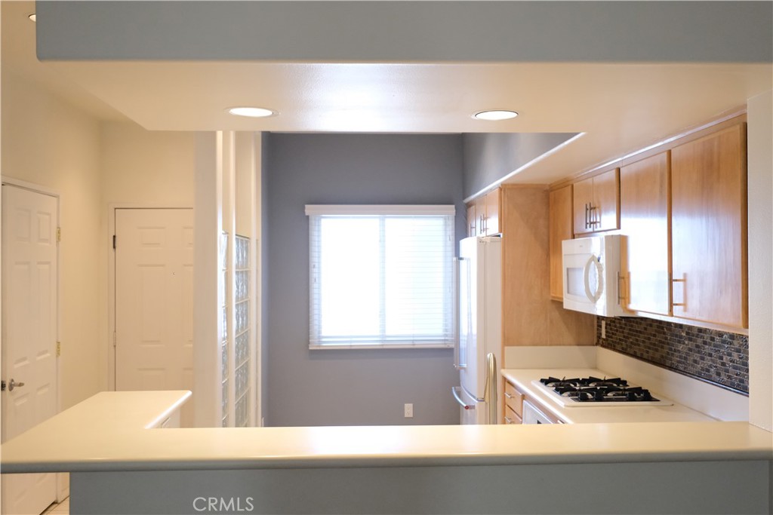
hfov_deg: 55.8
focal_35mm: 34
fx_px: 730
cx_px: 386
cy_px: 258
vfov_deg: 38.9
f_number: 4
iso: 3200
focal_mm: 22.9
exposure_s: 1/125
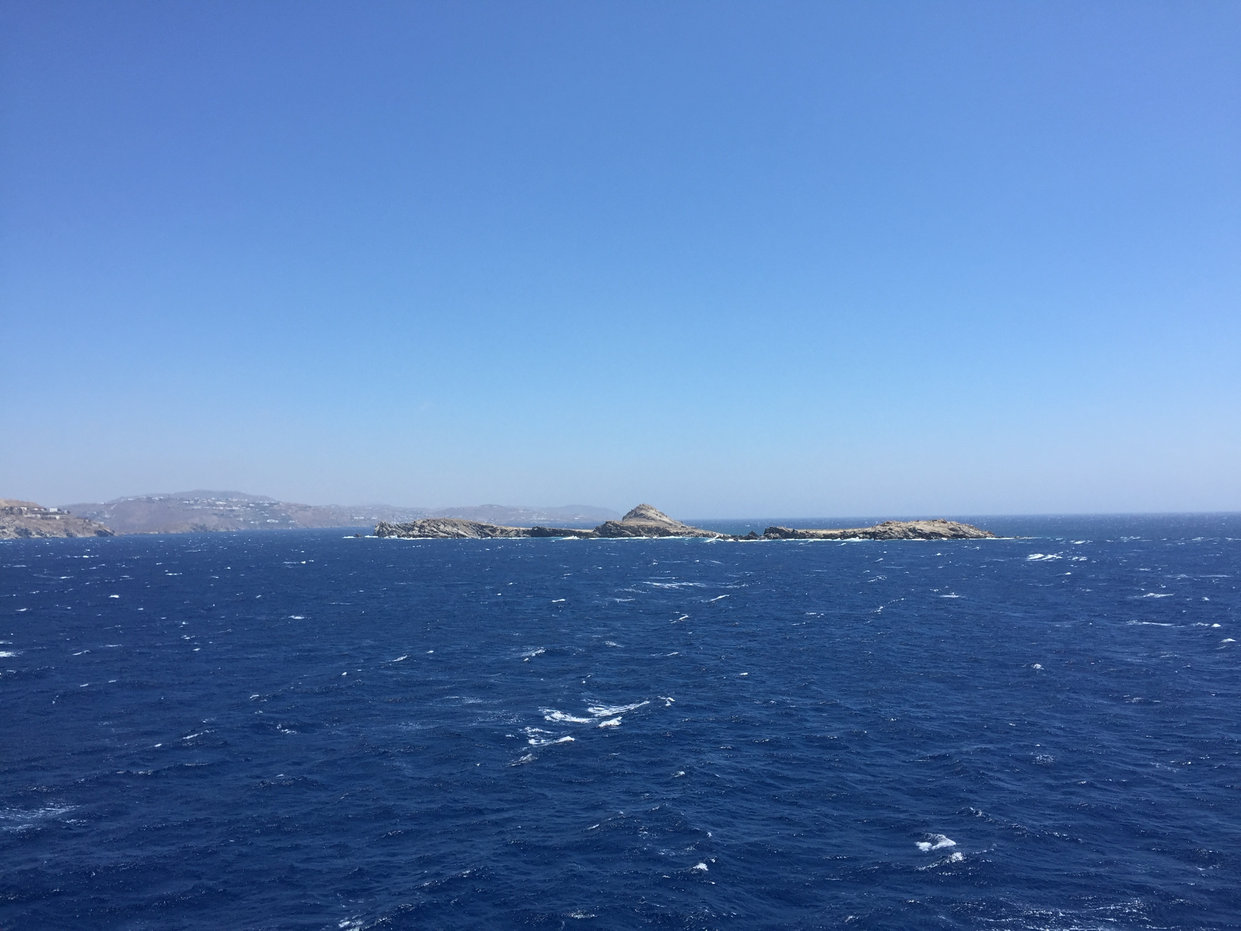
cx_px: 620
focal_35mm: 29
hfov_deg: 61.7
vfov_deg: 48.2
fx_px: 1040
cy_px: 466
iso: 32
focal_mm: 4.15
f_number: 2.2
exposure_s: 1/1980
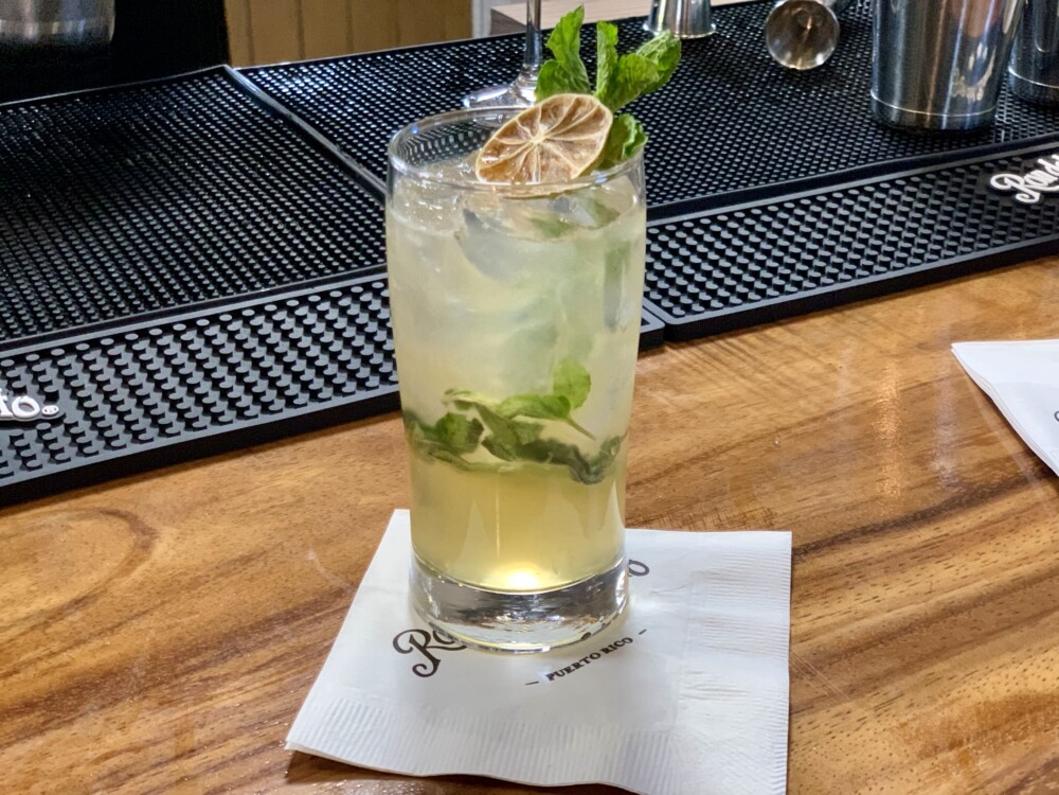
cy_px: 398
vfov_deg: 28.0
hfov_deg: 36.8
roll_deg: -2.2
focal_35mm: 52
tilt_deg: -27.0
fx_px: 1591
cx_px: 530
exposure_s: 1/40
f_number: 2.4
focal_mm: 6
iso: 400
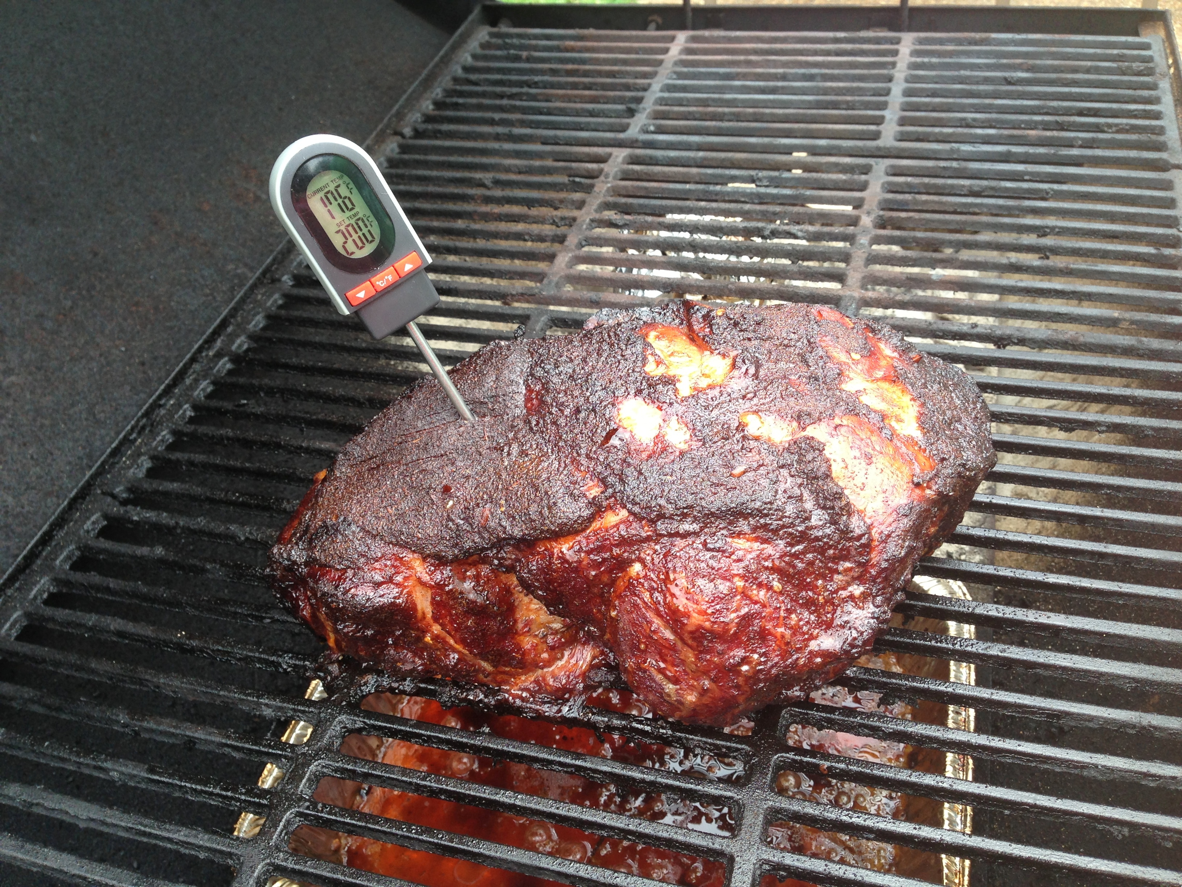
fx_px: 1127
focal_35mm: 33
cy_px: 444
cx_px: 591
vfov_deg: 42.9
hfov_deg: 55.4
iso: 50
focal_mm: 4.13
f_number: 2.4
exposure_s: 1/157
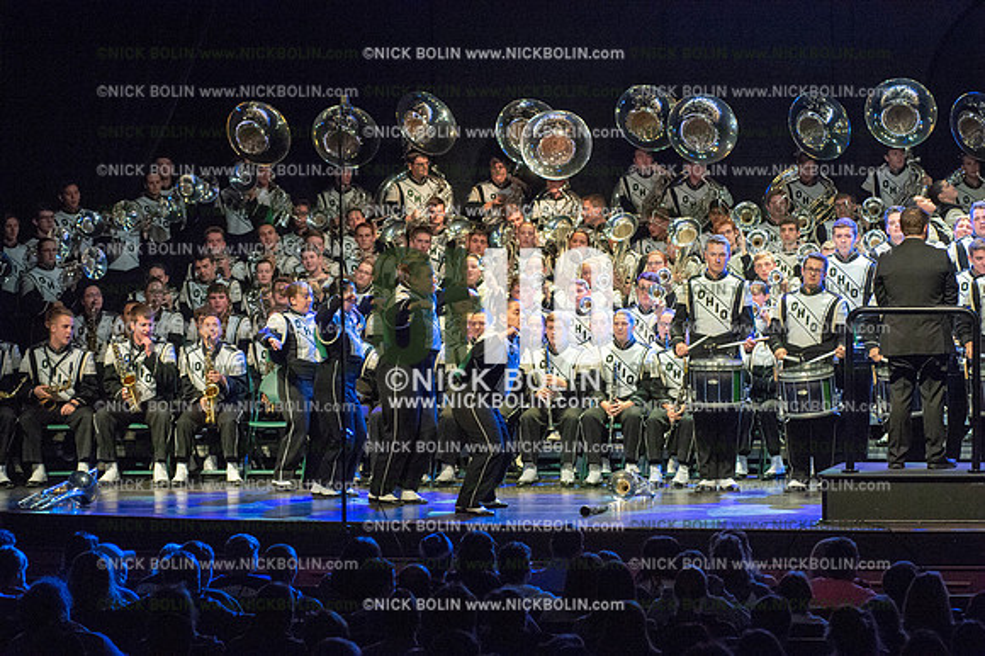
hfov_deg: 14.7
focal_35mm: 140
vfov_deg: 9.8
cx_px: 492
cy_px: 328
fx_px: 3828
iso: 8000
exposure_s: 1/400
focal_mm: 140
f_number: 5.6
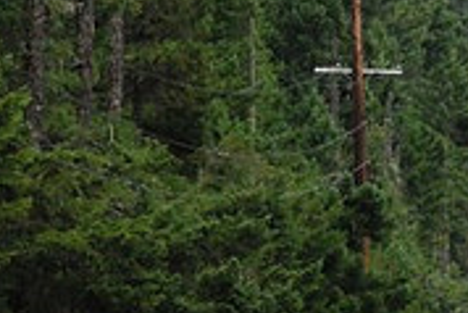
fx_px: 4449
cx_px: 581
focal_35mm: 342
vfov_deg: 4.0
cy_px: 70
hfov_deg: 6.0
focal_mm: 70
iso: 1600
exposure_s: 1/2500
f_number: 5.6
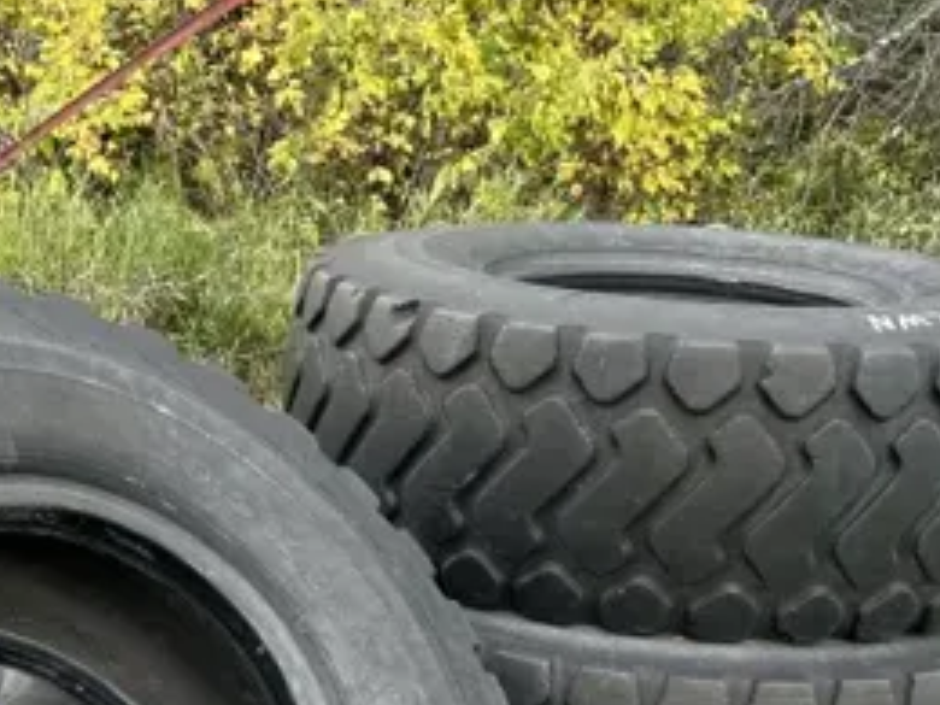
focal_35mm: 64
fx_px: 1738
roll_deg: +0.0
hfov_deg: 29.7
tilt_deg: -23.4
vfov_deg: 21.7
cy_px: 781
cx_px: 206
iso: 50
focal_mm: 5.7
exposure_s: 1/422
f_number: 1.5
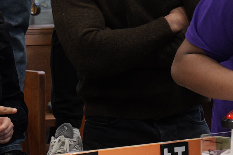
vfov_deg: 5.5
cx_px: 332
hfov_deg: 8.2
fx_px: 1605
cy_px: 50
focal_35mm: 248
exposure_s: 1/100
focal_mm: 60
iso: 2000
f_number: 5.6
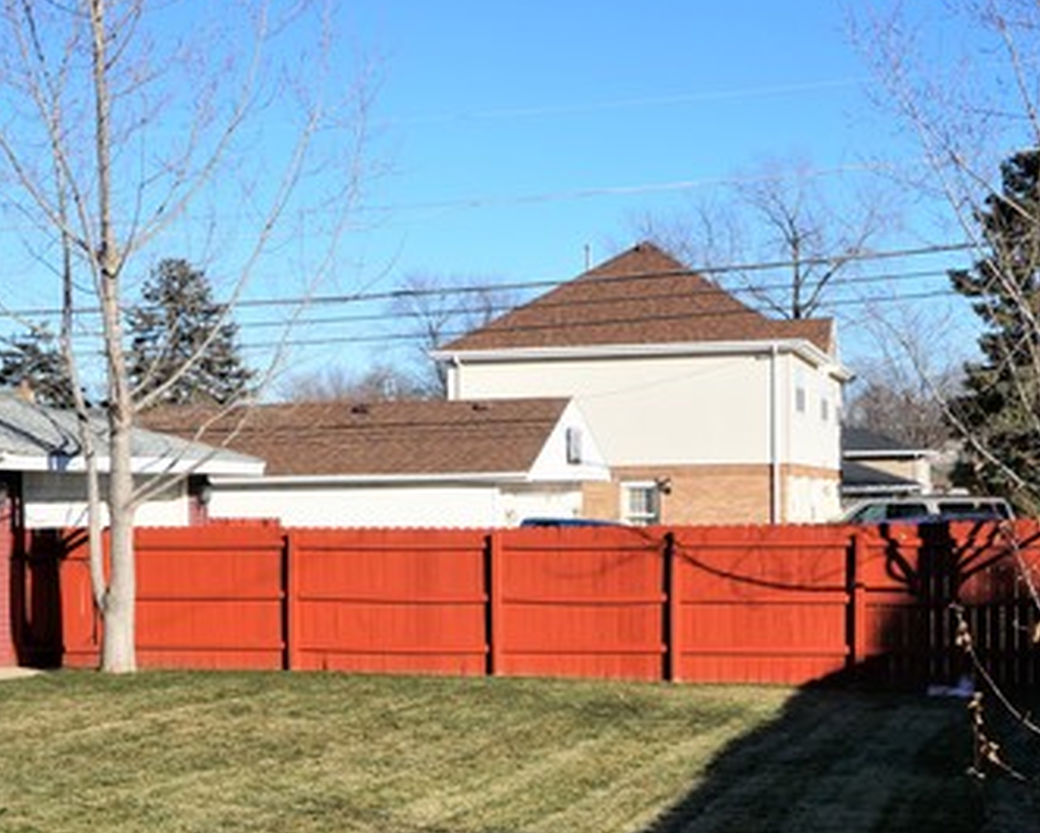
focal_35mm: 65
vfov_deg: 23.4
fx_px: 2002
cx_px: 492
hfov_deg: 29.1
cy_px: 572
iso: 100
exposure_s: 1/125
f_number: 13
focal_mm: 24
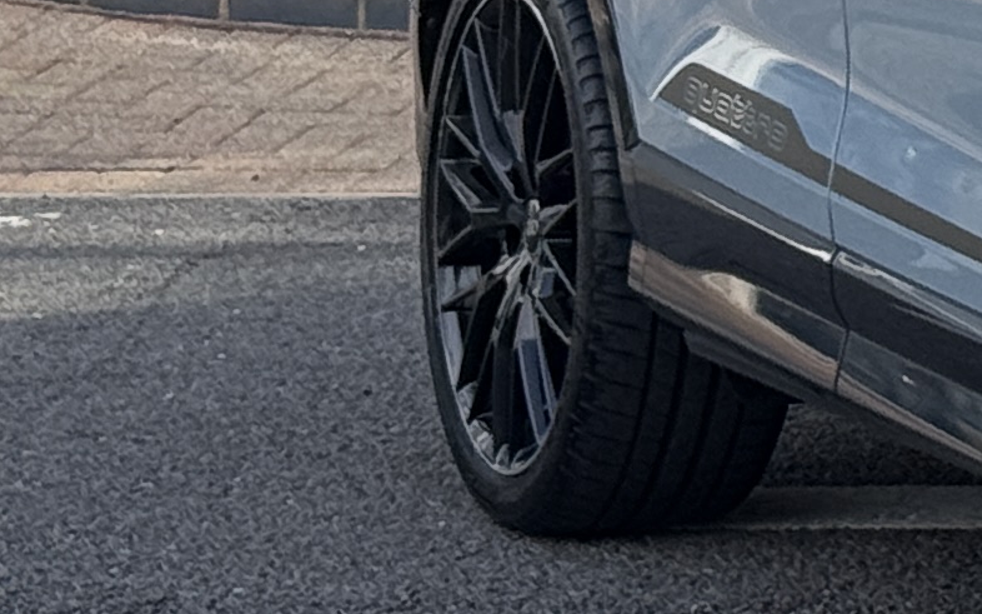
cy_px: -782
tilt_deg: +3.2
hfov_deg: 7.7
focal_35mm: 261
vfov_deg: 4.9
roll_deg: -0.5
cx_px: 2031
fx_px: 6984
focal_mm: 6.76
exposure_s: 1/1353
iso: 64
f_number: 1.78
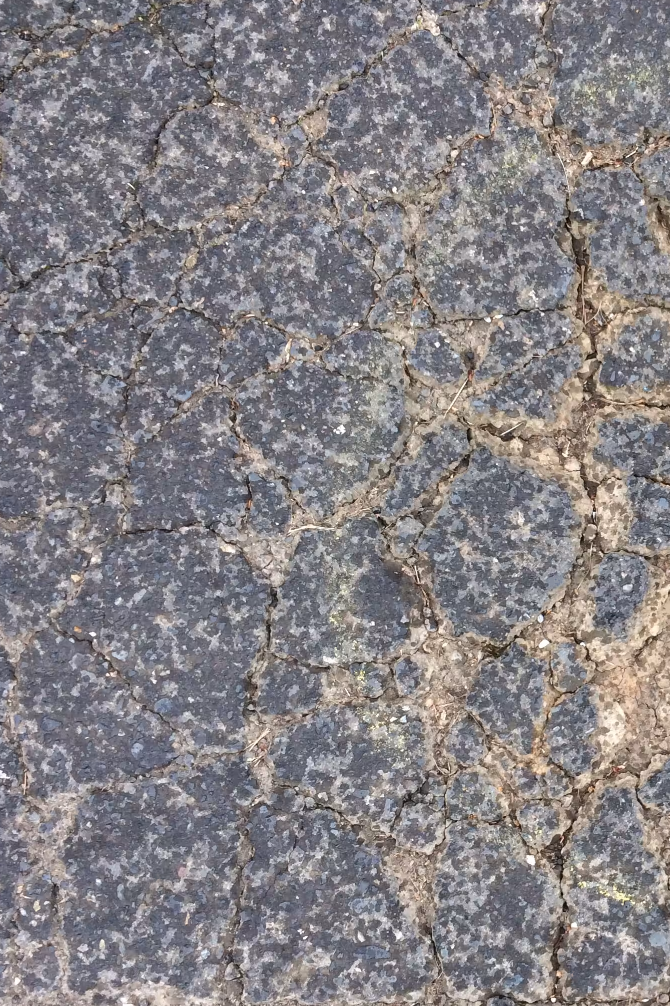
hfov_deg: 25.4
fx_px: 1368
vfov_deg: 40.3
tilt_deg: -86.4
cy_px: 565
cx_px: 746
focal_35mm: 49
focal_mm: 4.15
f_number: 2.2
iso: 32
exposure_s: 1/351
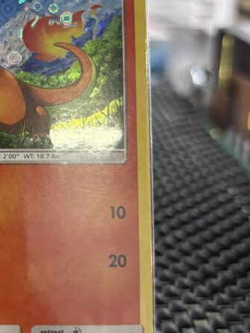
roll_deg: -0.2
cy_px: 152
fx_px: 578
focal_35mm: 60
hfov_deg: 22.9
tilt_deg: -21.3
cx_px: -31
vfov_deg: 32.2
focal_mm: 5.96
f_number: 1.6
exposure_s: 1/60
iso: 400
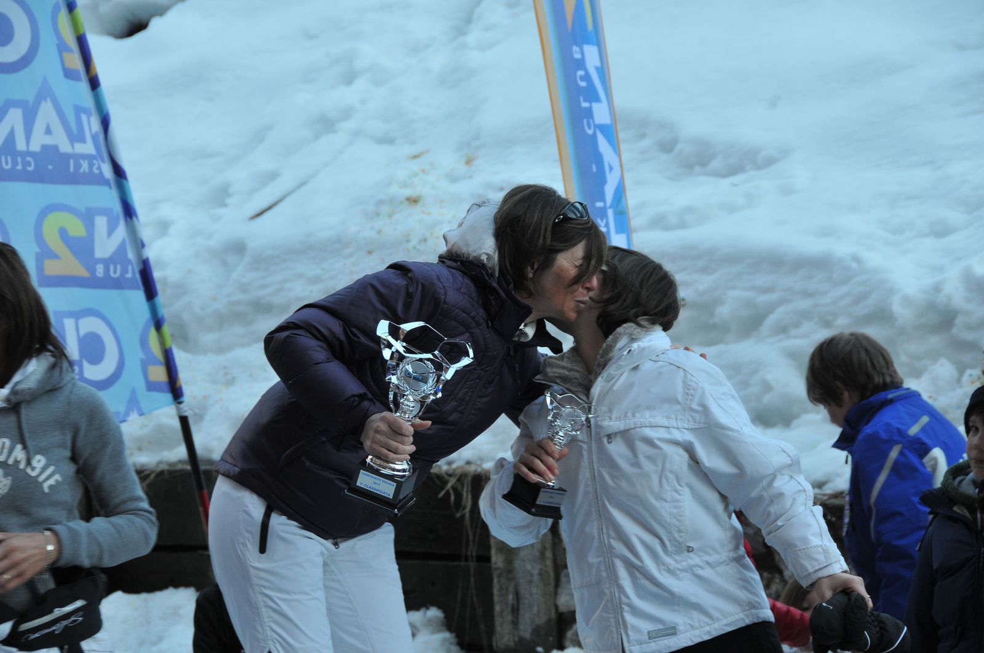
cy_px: 326
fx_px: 3686
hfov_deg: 15.2
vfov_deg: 10.1
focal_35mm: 135
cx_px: 492
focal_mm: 90
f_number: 6.3
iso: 400
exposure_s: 1/80
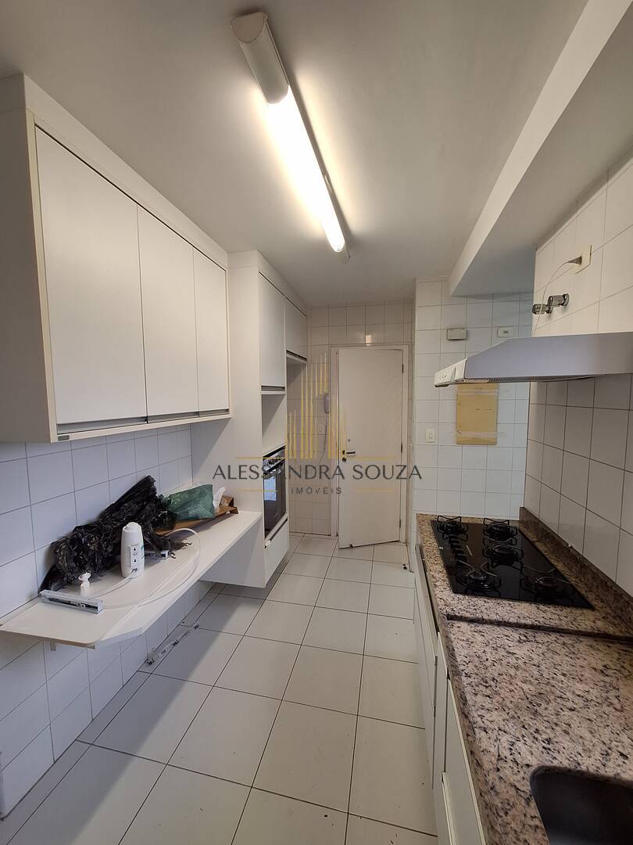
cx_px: 316
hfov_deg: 89.9
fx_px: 317
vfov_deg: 106.2
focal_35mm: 13
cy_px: 422
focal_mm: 1.74
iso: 100
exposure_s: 1/50
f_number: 2.2
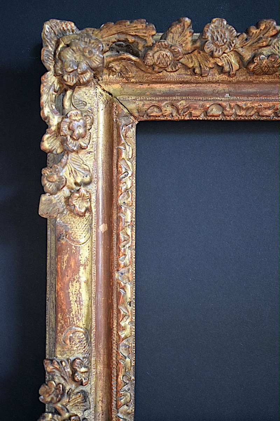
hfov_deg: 26.5
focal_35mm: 51
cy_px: 210
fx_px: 595
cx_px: 140
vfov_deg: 38.9
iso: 1250
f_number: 4.5
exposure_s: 1/60
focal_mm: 34
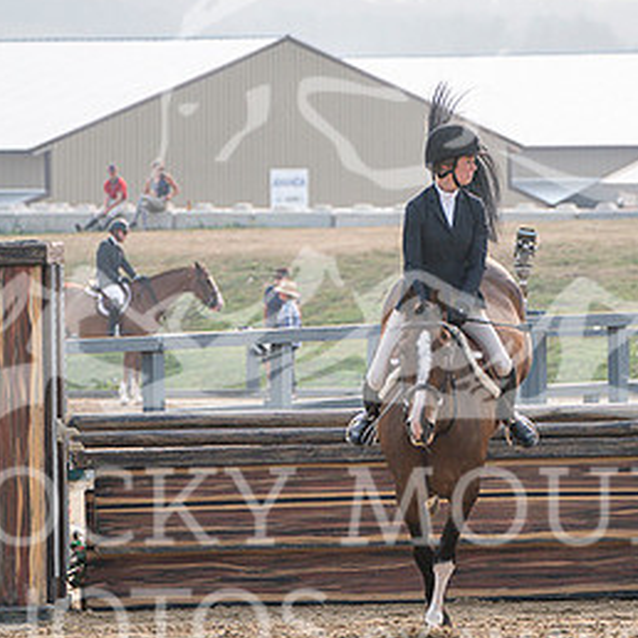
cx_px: 465
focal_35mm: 400
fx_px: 8341
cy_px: 283
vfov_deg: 4.4
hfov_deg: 4.4
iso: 500
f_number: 5.6
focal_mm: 209
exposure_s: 1/1000
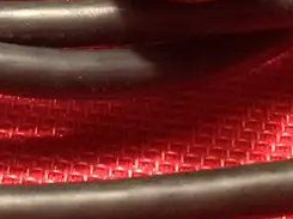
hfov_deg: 13.5
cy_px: 4
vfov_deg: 10.3
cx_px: -38
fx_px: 1209
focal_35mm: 143
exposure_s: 1/15
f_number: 2.4
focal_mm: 4.28
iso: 320
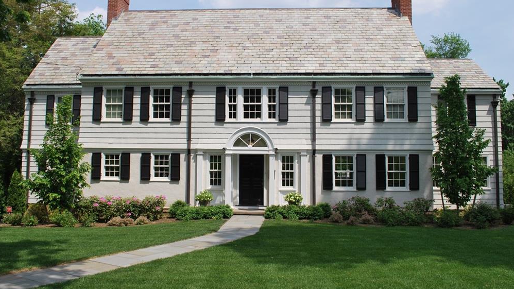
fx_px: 395
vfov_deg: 40.1
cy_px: 134
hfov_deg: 66.1
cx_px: 261
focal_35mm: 29
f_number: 8
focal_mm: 18
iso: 100
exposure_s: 1/250
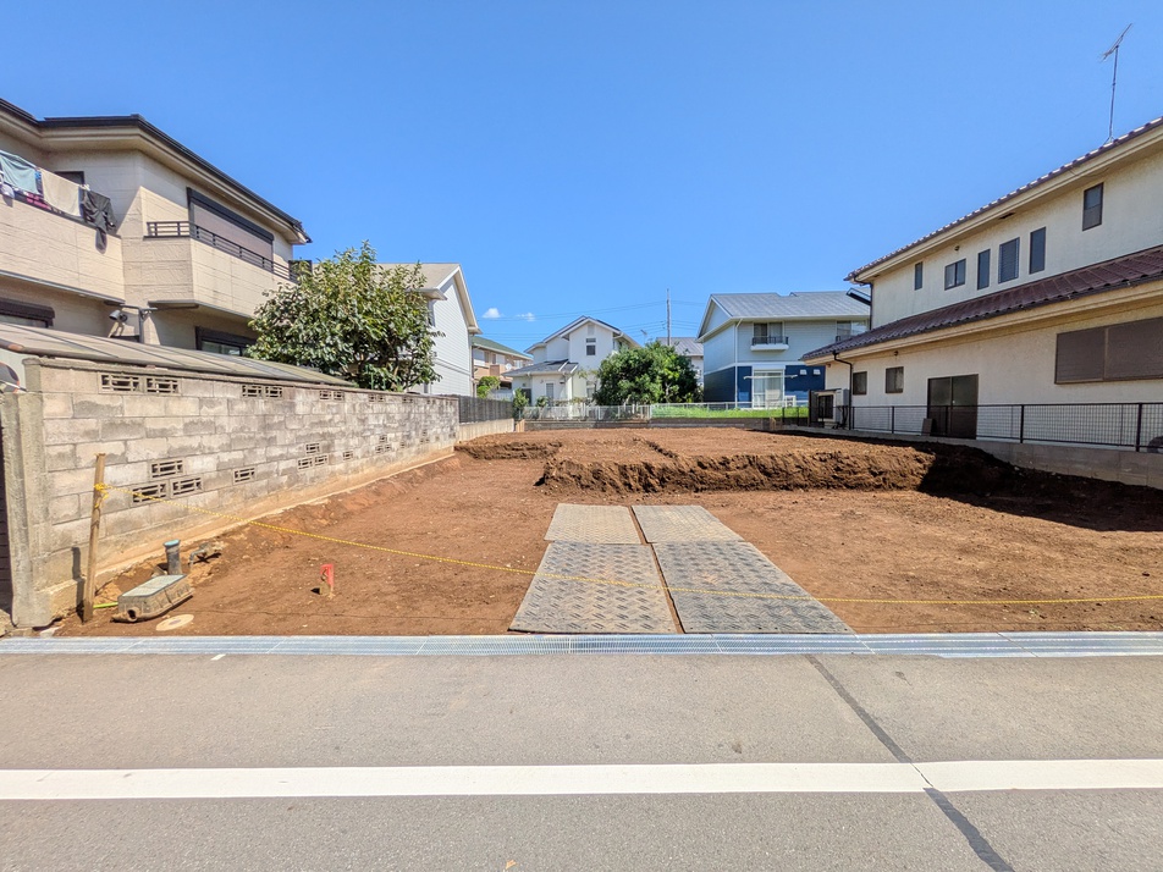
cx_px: 582
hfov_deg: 102.1
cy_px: 436
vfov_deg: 85.7
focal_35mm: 14
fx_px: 470
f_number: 2.2
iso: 51
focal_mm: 1.83
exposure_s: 1/1852
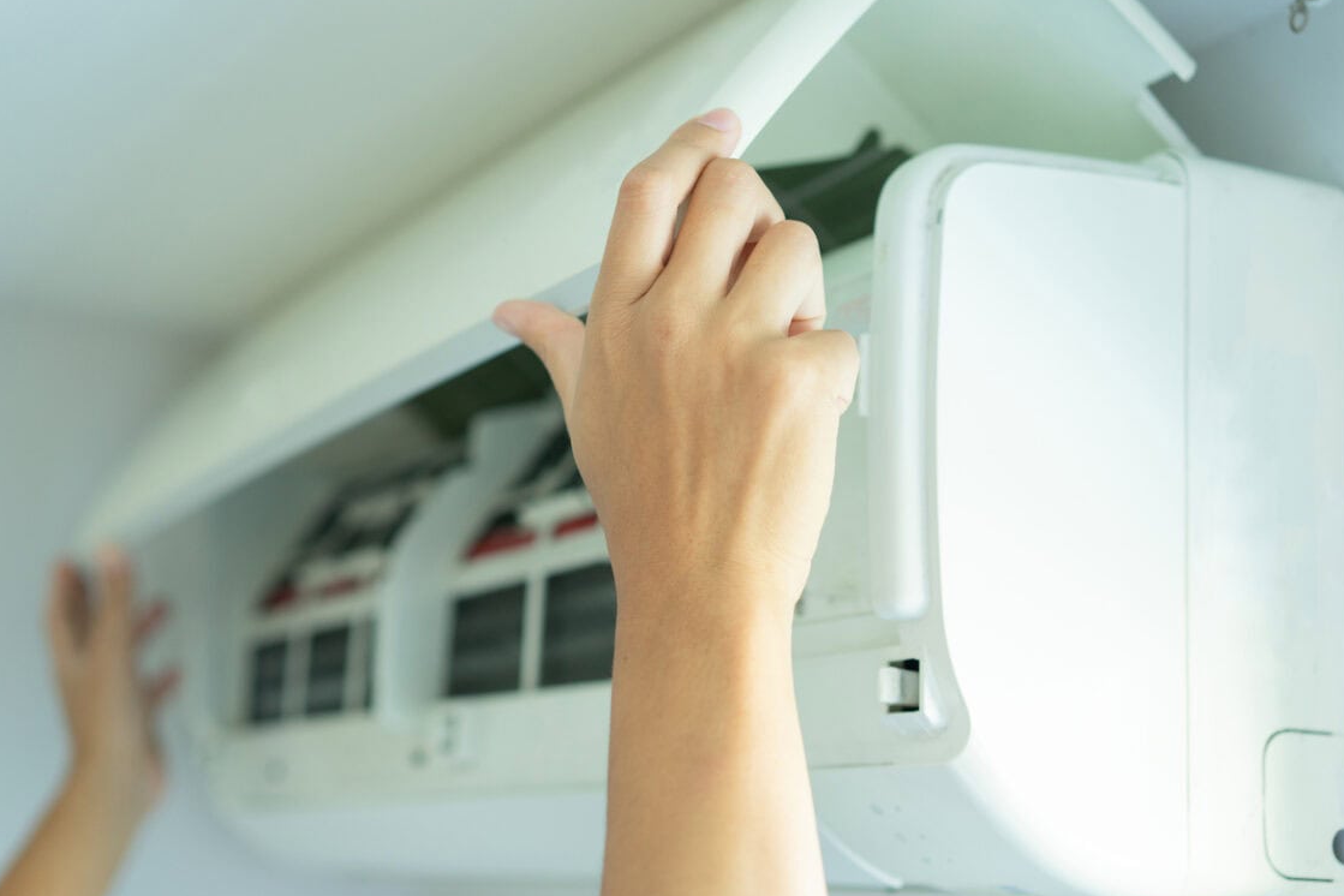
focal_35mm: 59
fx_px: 2202
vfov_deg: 23.0
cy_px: 428
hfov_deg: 33.9
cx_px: 679
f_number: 2.8
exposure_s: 1/30
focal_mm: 55
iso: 320
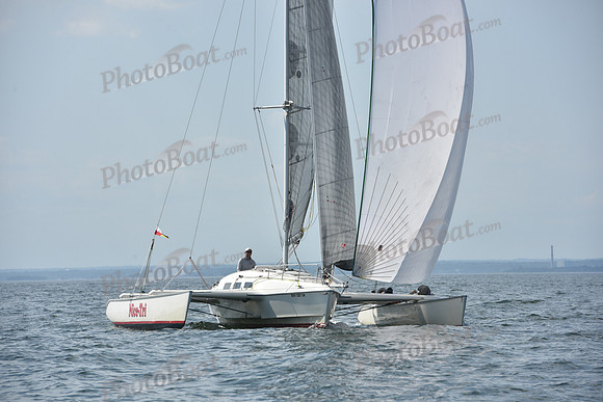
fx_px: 3267
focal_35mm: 195
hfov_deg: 10.5
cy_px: 201
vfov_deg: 7.0
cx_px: 302
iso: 250
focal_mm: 195
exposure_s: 1/1250
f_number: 9
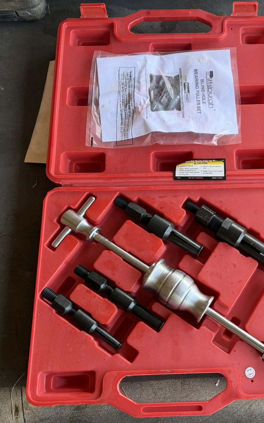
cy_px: 212
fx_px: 391
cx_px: 205
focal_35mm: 34
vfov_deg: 56.7
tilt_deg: -74.0
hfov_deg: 36.2
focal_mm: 6.76
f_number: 1.78
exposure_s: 1/121
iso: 125
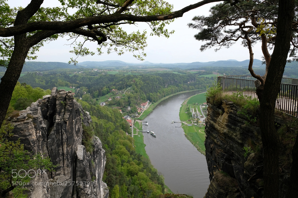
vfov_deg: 47.9
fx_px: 223
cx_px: 149
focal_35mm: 27
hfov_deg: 67.4
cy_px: 99
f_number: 8
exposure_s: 1/180
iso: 200
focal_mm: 18
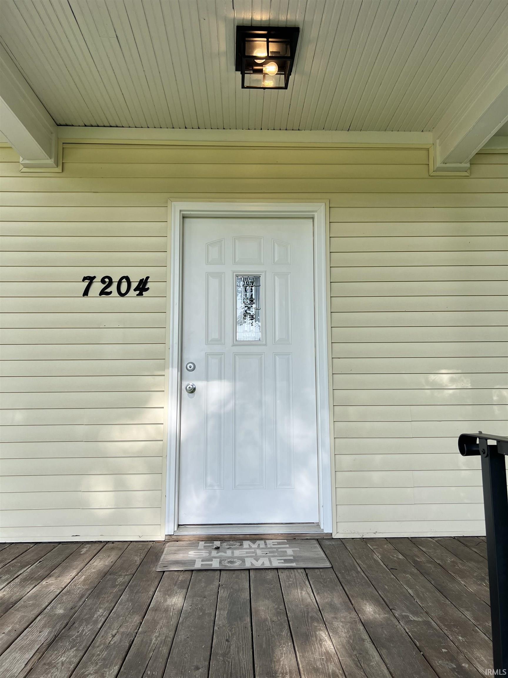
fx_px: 509
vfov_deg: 67.3
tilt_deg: +6.7
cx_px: 254
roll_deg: +0.2
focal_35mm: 26
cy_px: 339
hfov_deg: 53.1
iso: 50
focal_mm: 5.7
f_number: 1.5
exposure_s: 1/1124
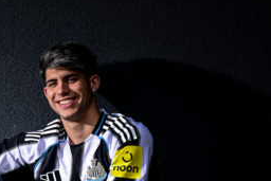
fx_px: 1943
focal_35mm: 258
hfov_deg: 7.9
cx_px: -64
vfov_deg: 5.3
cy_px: 217
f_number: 5
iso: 32
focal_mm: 88
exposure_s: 1/200
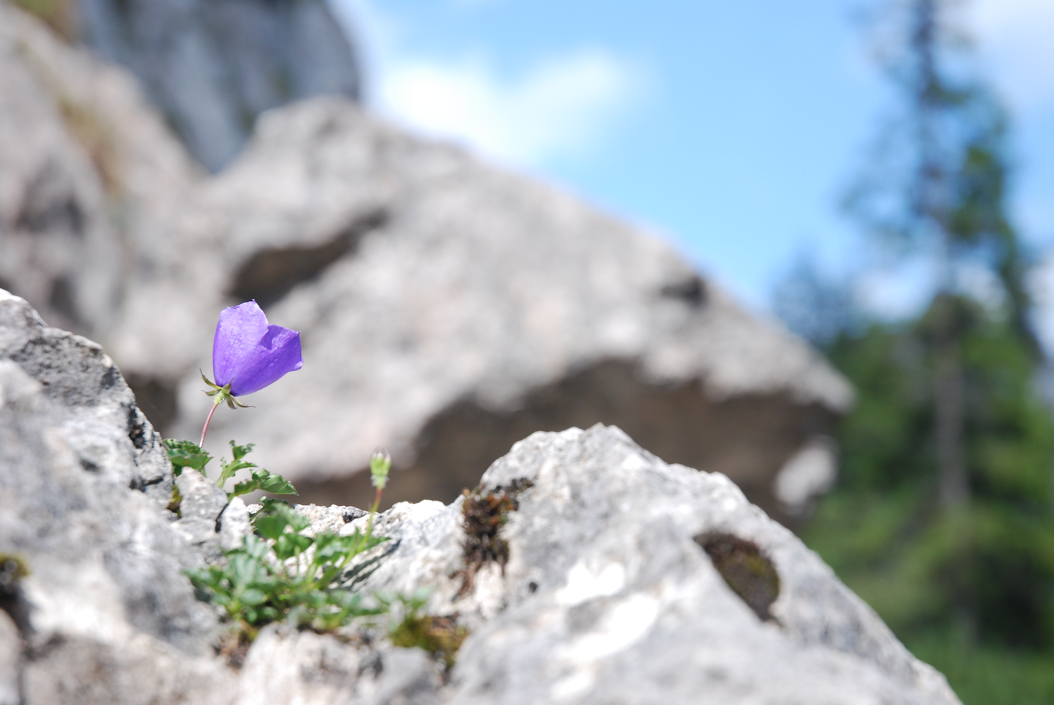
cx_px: 527
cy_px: 352
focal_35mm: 82
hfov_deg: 24.6
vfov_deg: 16.6
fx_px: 2418
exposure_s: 1/500
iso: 250
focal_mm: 55
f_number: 5
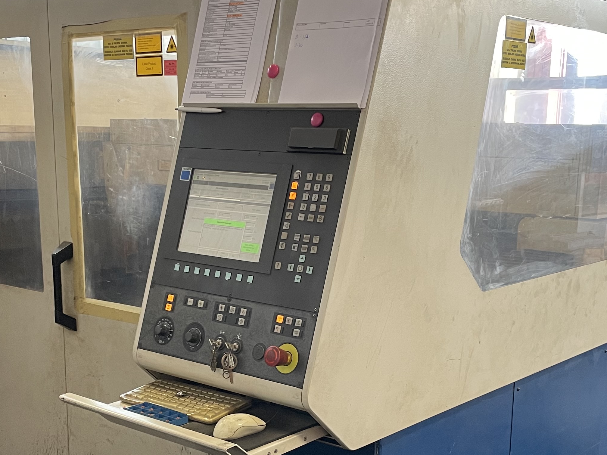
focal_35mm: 52
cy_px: 355
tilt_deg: -12.5
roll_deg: -0.3
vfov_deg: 27.5
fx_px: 912
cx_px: 305
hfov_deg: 36.8
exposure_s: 1/50
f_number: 1.6
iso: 125
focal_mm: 4.2
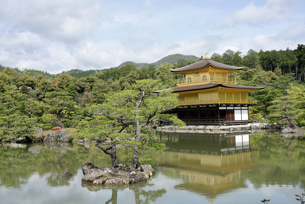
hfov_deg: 48.5
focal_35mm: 40
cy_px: 102
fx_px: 339
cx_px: 152
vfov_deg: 33.4
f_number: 9
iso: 125
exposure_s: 1/250
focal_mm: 40
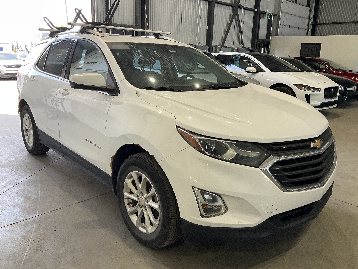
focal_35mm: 29
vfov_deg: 48.2
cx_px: 179
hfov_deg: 61.7
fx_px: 300
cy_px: 134
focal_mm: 3
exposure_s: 1/120
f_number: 1.8
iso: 40
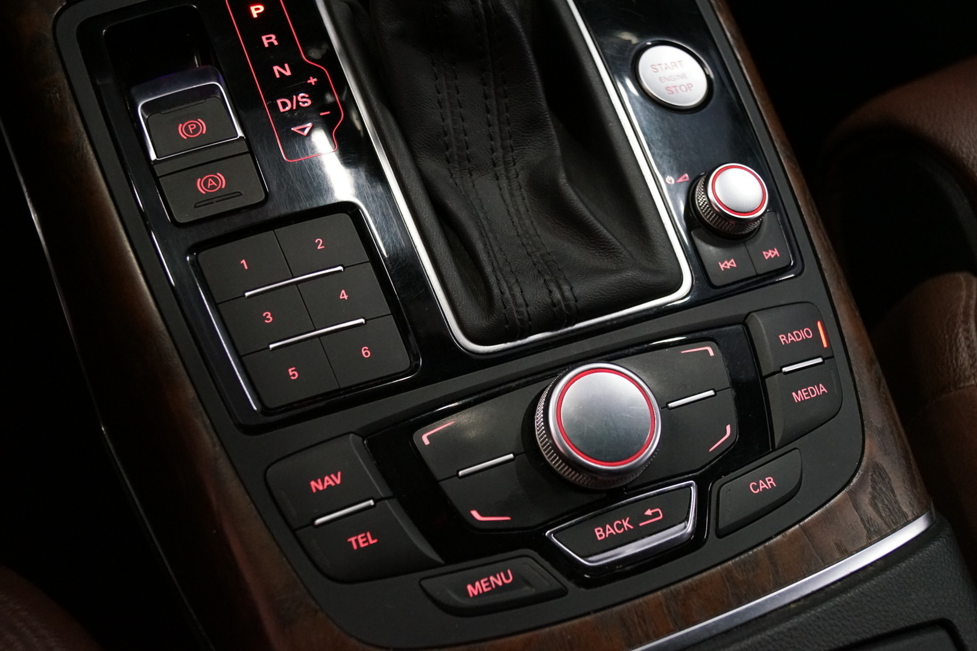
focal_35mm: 42
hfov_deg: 46.4
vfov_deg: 31.9
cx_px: 488
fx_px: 1140
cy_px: 326
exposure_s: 1/60
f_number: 4.5
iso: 2500
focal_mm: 28
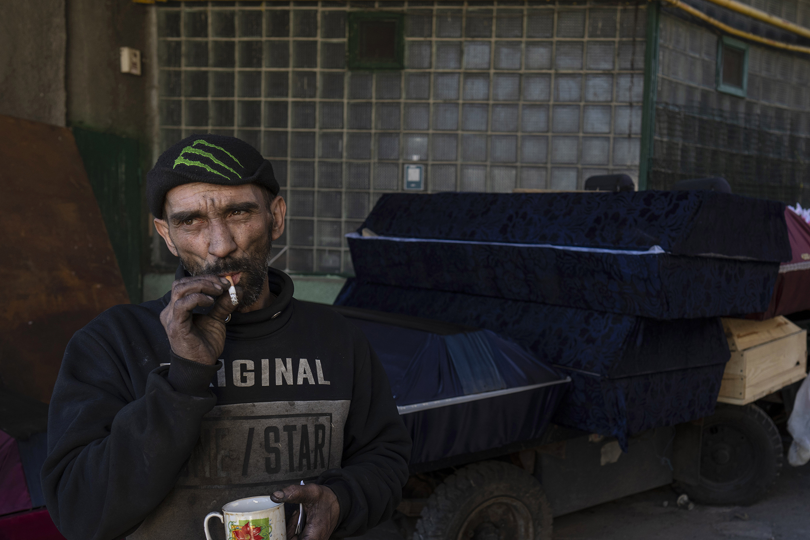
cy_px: 339
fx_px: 855
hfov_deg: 50.2
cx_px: 505
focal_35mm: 38
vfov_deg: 34.9
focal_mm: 24
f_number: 4
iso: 125
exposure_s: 1/125
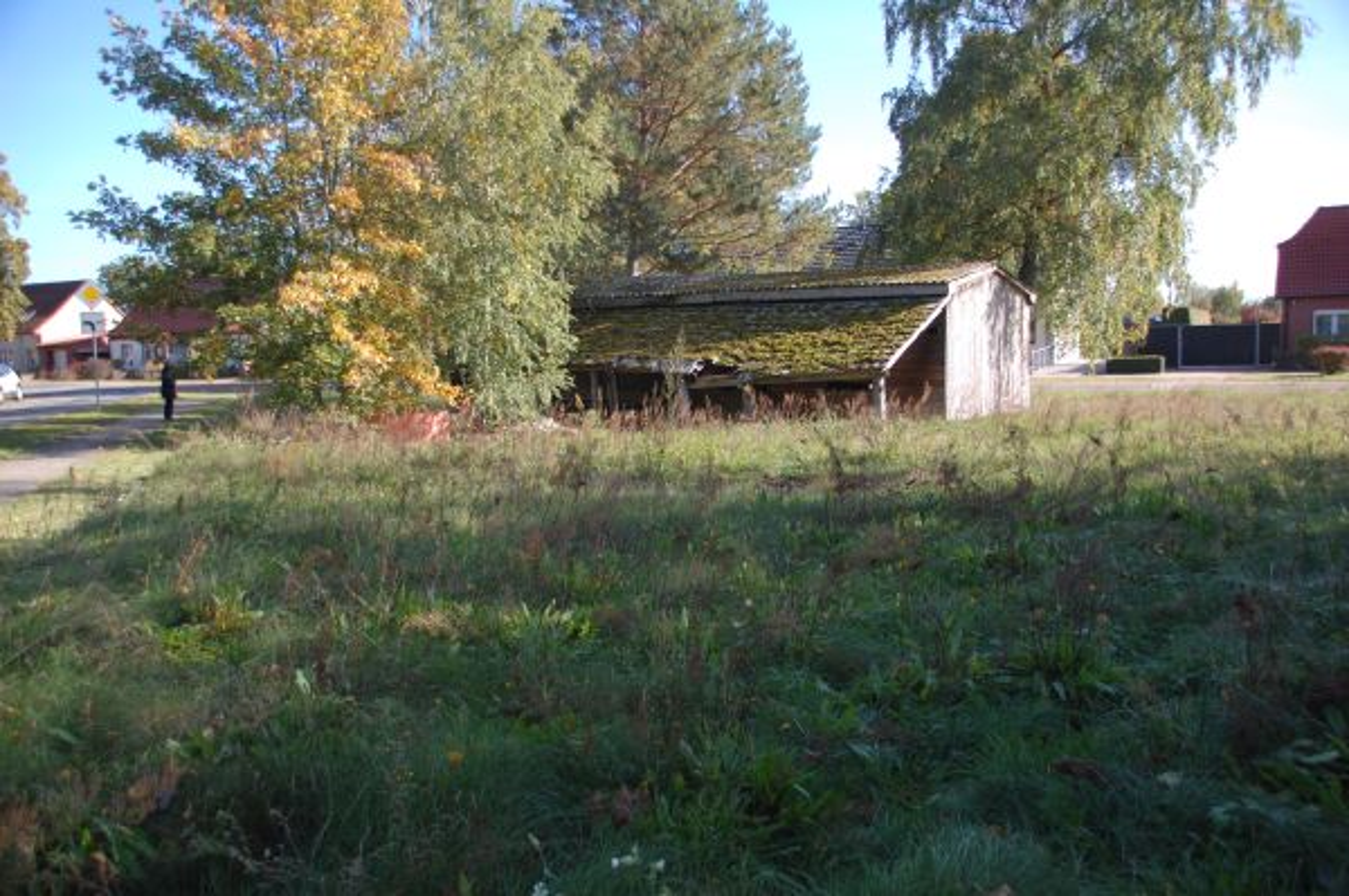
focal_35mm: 33
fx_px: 1236
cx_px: 674
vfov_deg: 39.9
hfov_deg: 57.3
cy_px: 448
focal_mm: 22
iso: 250
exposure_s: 1/500
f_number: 3.8
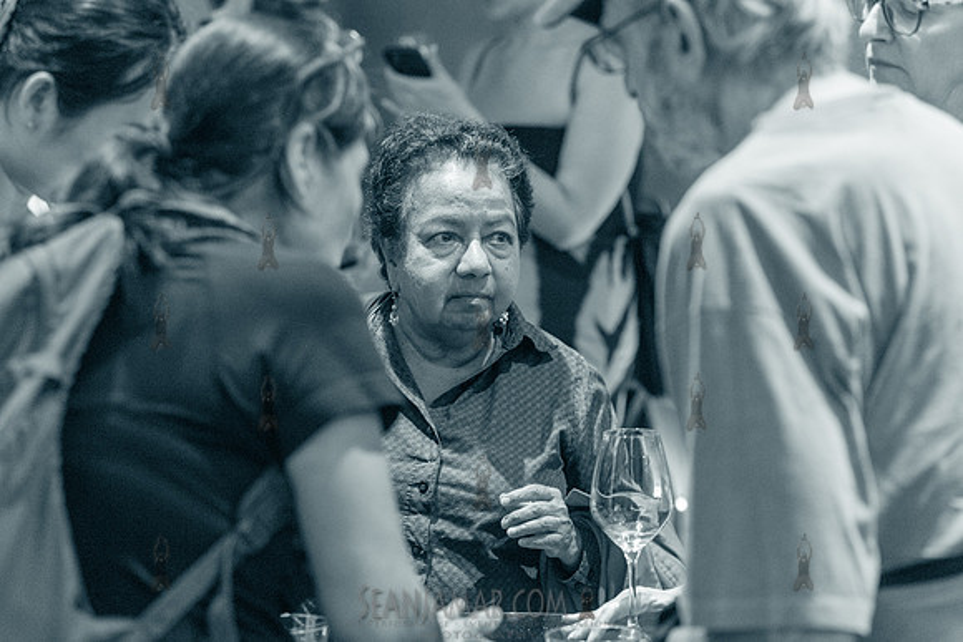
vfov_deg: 13.7
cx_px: 482
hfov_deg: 20.4
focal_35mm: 100
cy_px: 321
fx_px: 2676
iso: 6400
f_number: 3.5
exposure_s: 1/200
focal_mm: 100
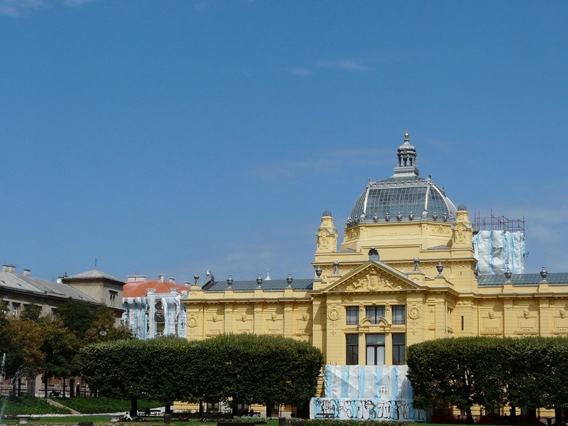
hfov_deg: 29.0
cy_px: 253
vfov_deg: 21.9
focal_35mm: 67
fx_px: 1100
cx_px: 292
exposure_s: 1/500
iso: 100
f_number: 7.1
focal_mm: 8.3
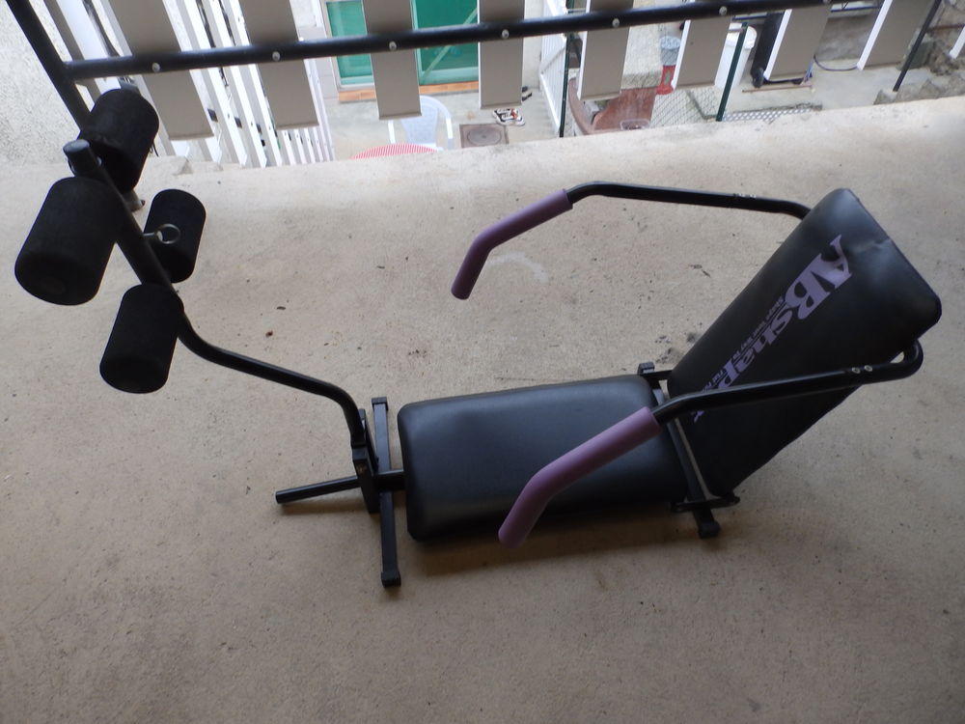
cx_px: 482
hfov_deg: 76.4
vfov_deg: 61.1
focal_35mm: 22
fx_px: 613
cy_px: 362
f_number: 3.4
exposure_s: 1/30
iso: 160
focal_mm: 4
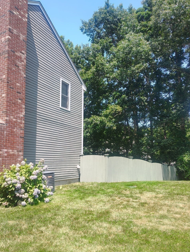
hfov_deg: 48.1
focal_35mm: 29
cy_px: 146
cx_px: 77
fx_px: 212
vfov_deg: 61.3
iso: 120
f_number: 1.8
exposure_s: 1/463
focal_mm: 5.56
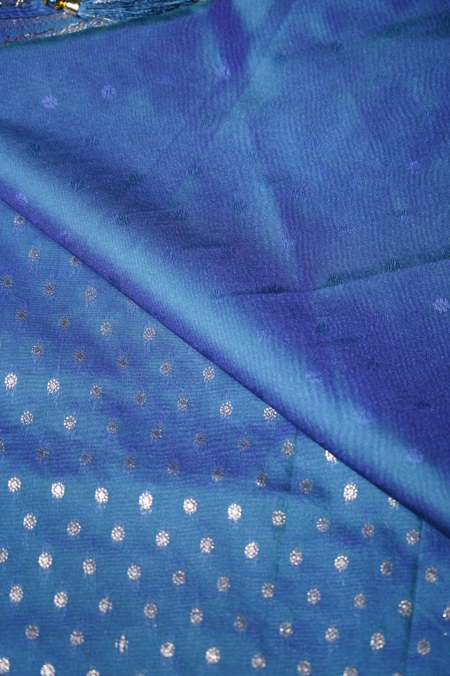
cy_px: 338
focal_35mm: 105
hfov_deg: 13.0
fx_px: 1968
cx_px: 225
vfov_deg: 19.5
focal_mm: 105
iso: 800
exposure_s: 1/160
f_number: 4
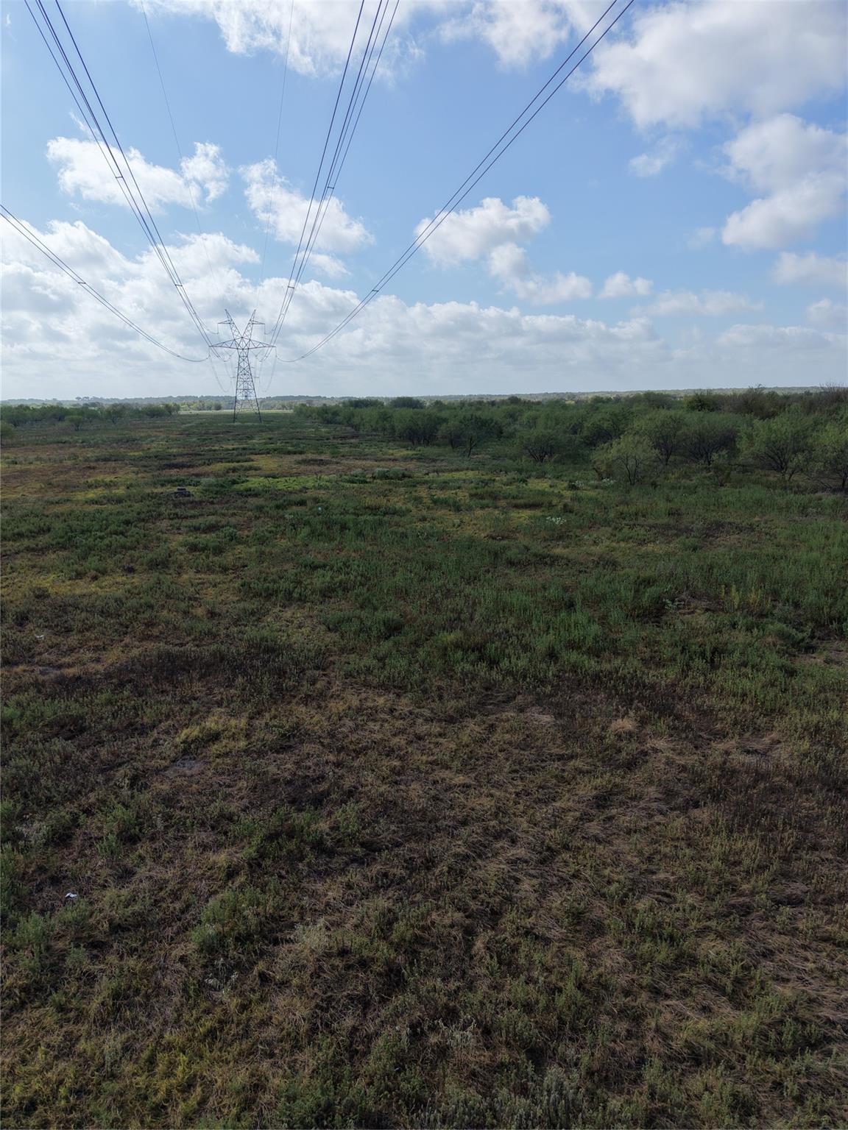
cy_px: 565
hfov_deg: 56.8
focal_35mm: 24
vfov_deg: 71.6
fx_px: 784
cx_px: 424
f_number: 1.8
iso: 400
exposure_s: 1/8000
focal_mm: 8.67
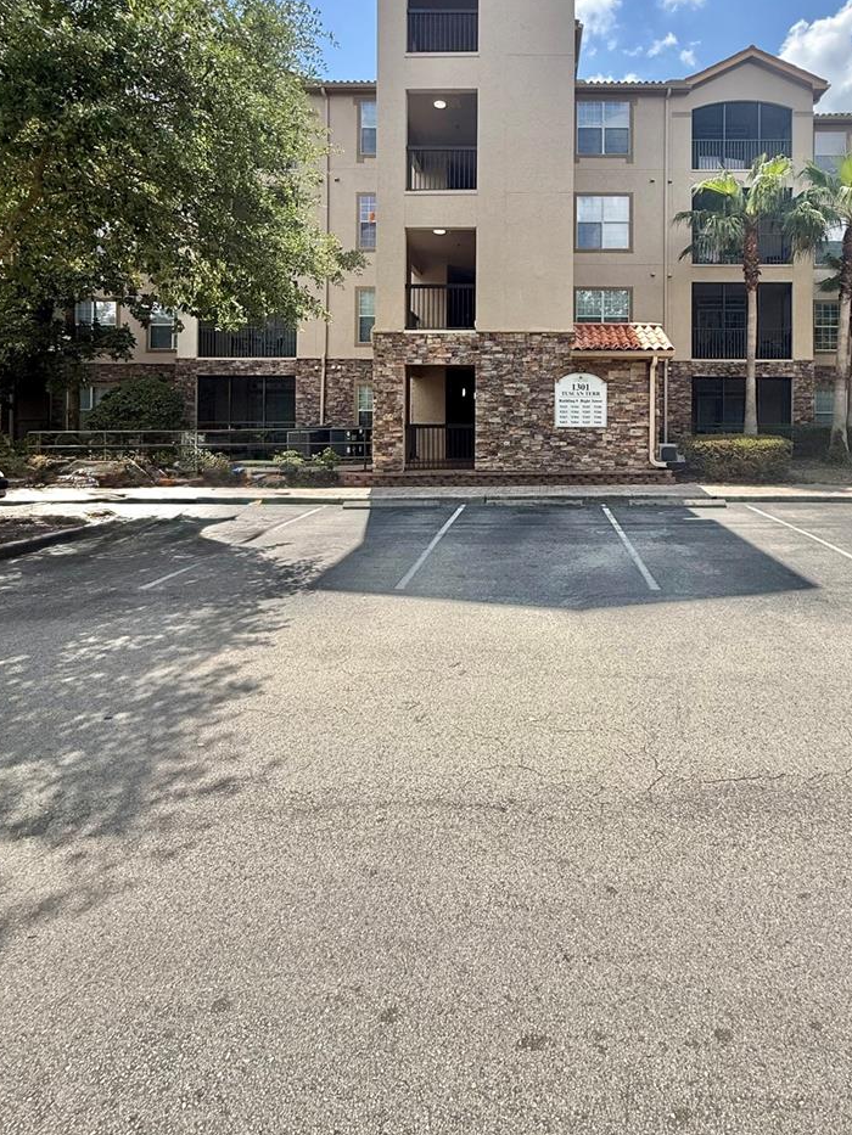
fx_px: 591
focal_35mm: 18
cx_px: 532
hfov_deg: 70.5
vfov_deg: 85.7
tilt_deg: +0.5
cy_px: 411
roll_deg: -0.3
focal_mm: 2.22
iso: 50
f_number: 2.2
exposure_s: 1/1235
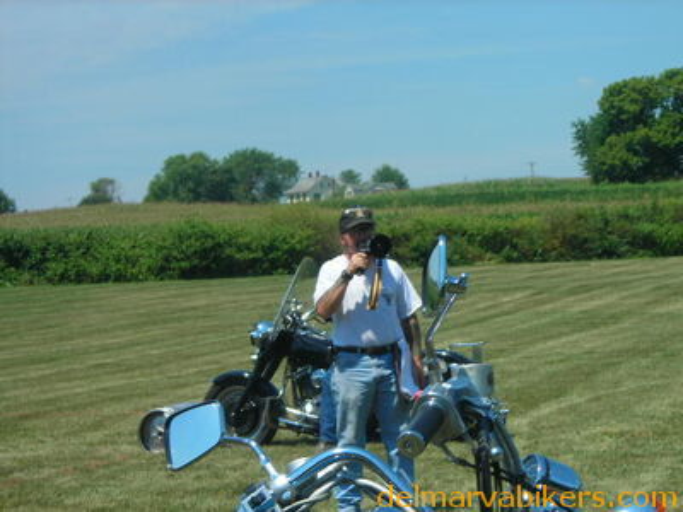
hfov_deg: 17.0
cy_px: 256
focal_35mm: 116
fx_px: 2289
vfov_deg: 12.8
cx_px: 342
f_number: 5.3
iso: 50
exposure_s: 1/256
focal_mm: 19.2
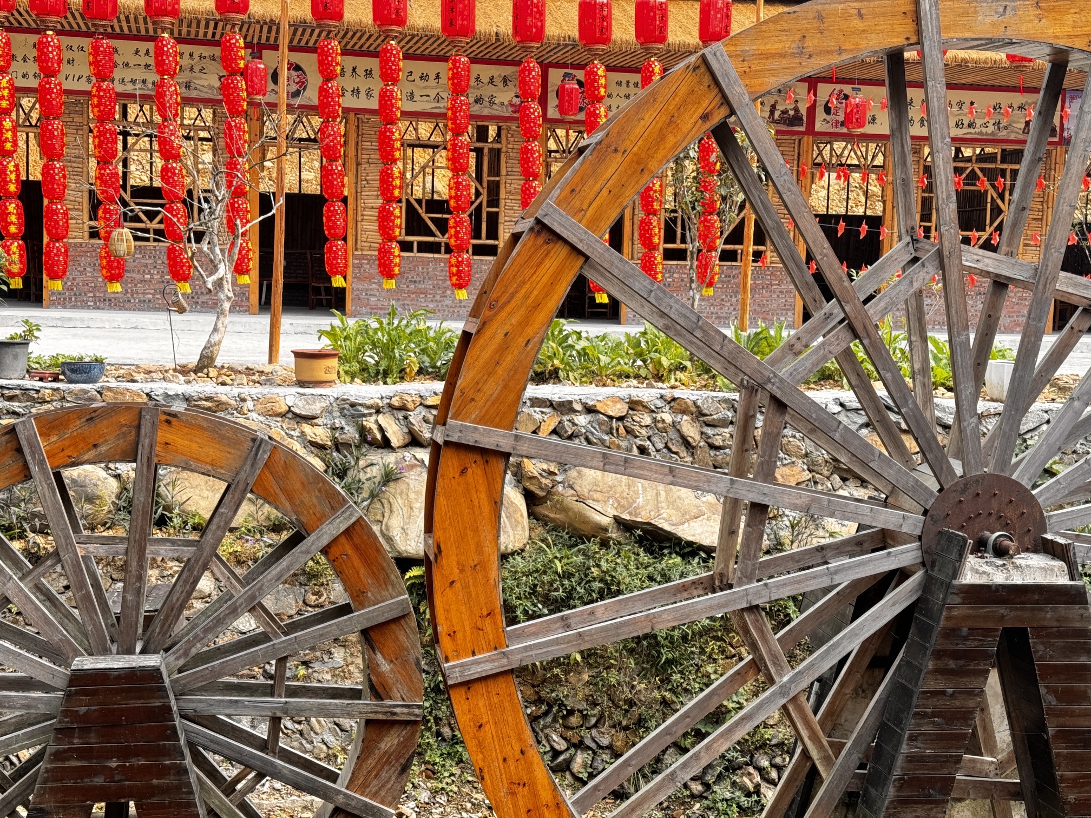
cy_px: 409
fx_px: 1513
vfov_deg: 30.3
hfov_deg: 39.7
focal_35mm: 48
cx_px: 546
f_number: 1.78
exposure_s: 1/527
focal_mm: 6.76
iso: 64
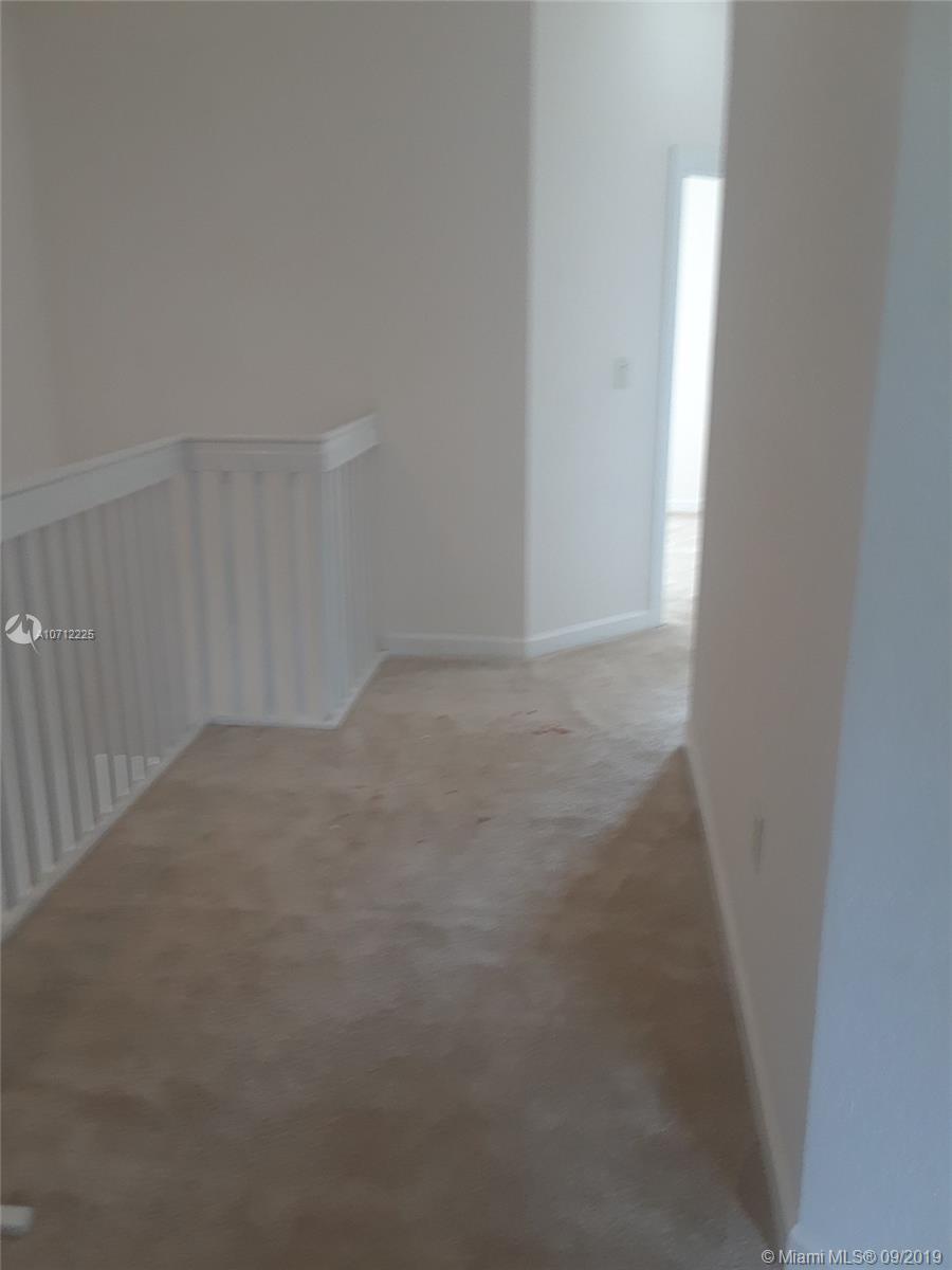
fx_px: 1100
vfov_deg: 60.0
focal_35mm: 30
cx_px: 476
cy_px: 635
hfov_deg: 46.8
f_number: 1.9
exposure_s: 1/30
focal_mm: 2.47
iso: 40
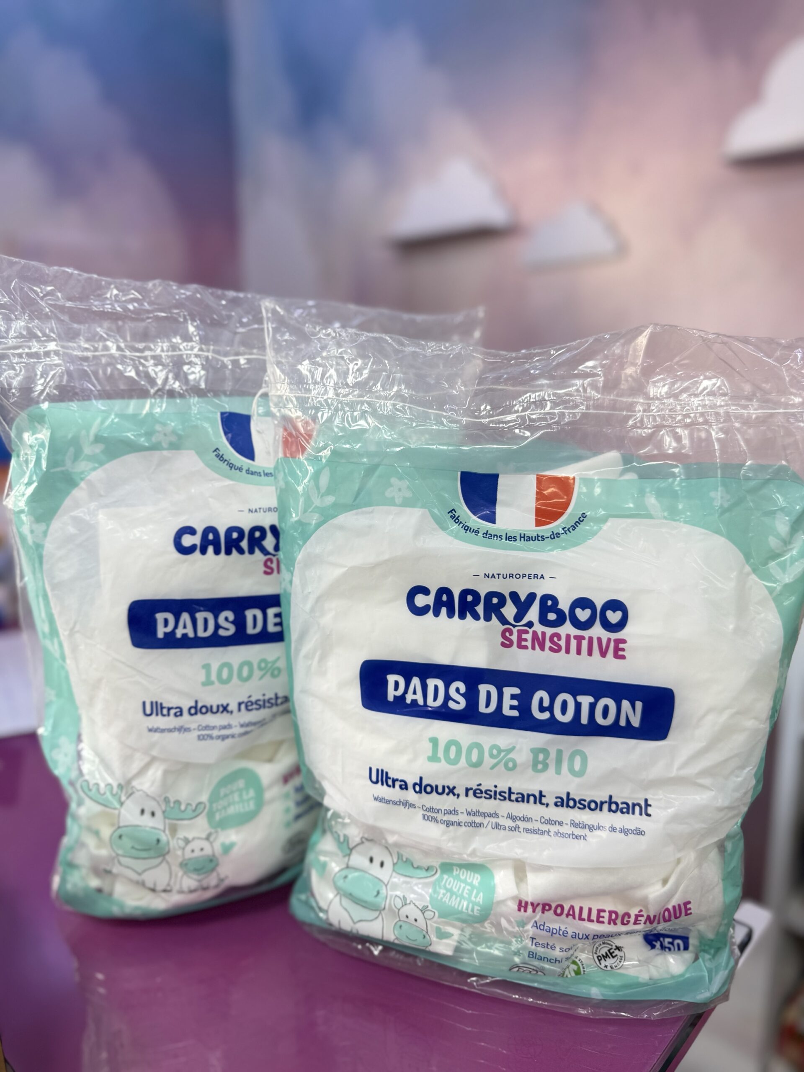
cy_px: 536
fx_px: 743
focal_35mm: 24
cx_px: 402
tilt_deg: -11.7
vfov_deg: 71.6
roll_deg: +0.4
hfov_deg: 56.8
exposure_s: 1/122
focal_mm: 6.76
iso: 50
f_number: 1.78
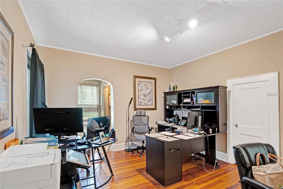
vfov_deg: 73.8
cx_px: 142
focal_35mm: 16
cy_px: 94
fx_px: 126
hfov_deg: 96.7
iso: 1250
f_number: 5.6
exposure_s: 1/20
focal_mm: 16
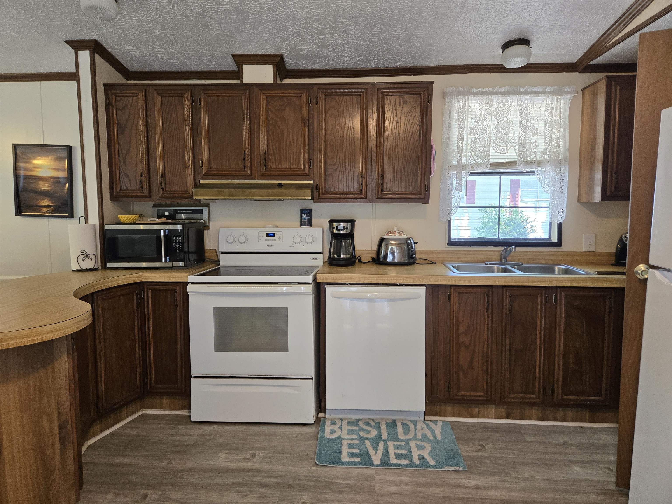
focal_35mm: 23
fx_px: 446
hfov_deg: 73.9
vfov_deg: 58.9
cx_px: 336
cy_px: 252
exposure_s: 1/120
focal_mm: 5.4
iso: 250
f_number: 1.8
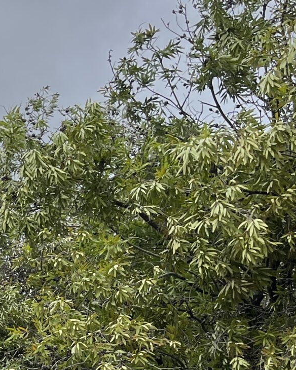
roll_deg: -1.5
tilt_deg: +1.6
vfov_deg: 20.2
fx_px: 975
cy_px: 438
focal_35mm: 89
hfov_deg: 15.6
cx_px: -180
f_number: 1.6
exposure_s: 1/2410
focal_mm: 5.1
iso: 50
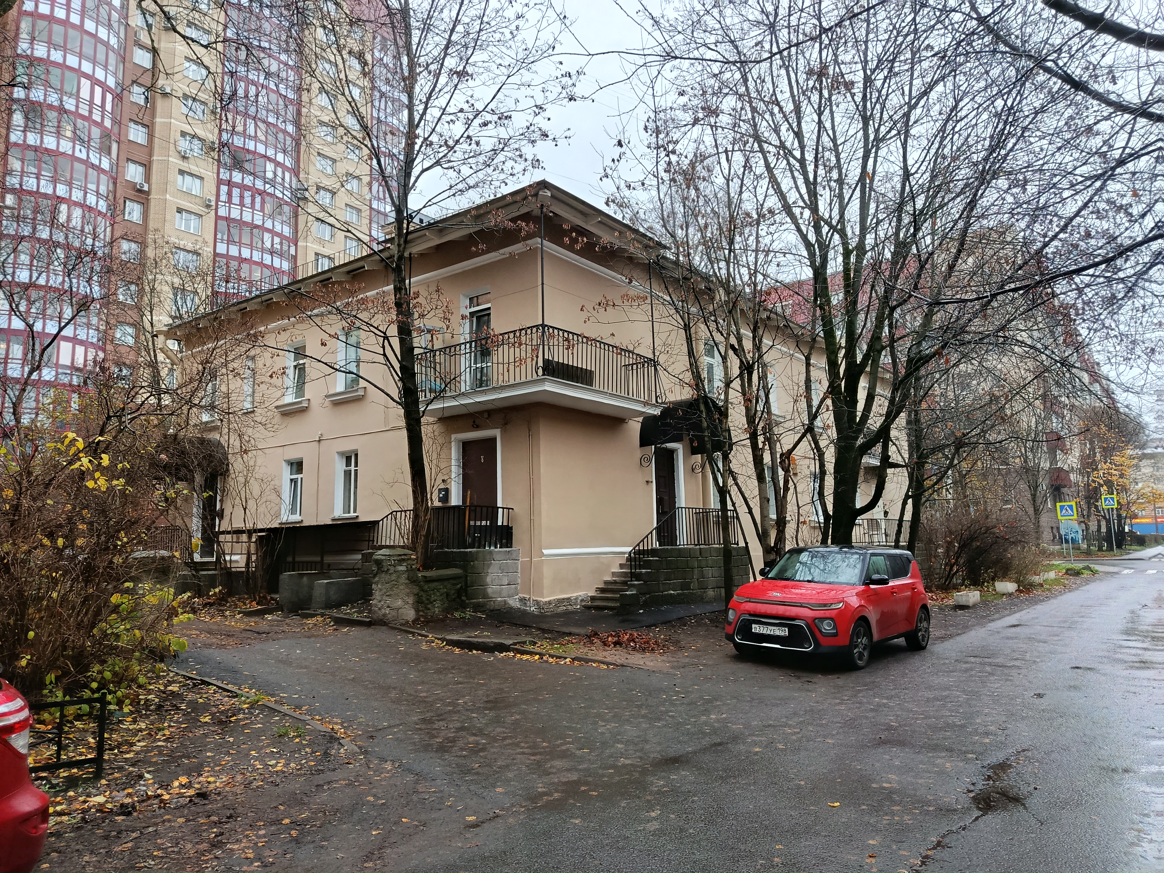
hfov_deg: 71.6
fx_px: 807
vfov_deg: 56.8
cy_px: 436
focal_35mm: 24
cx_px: 582
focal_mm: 5.24
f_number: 1.7
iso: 207
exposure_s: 1/100
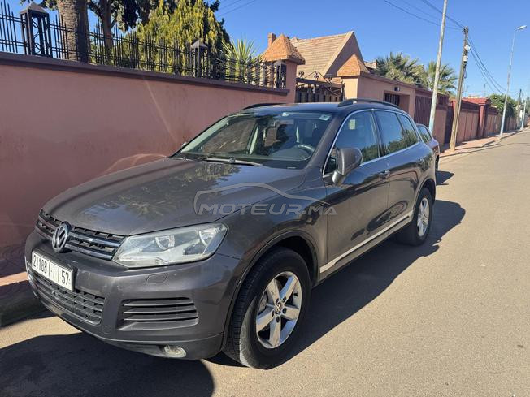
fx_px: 367
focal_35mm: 24
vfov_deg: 56.8
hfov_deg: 71.6
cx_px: 265
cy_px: 198
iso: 80
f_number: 1.78
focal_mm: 6.76
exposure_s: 1/2174
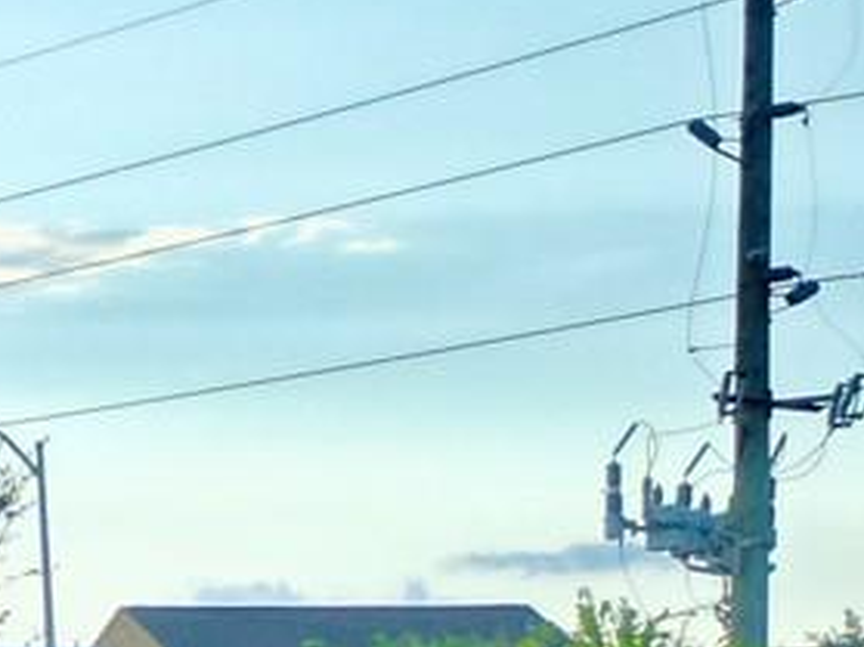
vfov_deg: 8.3
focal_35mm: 176
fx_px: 4391
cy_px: 873
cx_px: -2180
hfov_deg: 8.3
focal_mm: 6.72
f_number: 1.7
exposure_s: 1/640
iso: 100
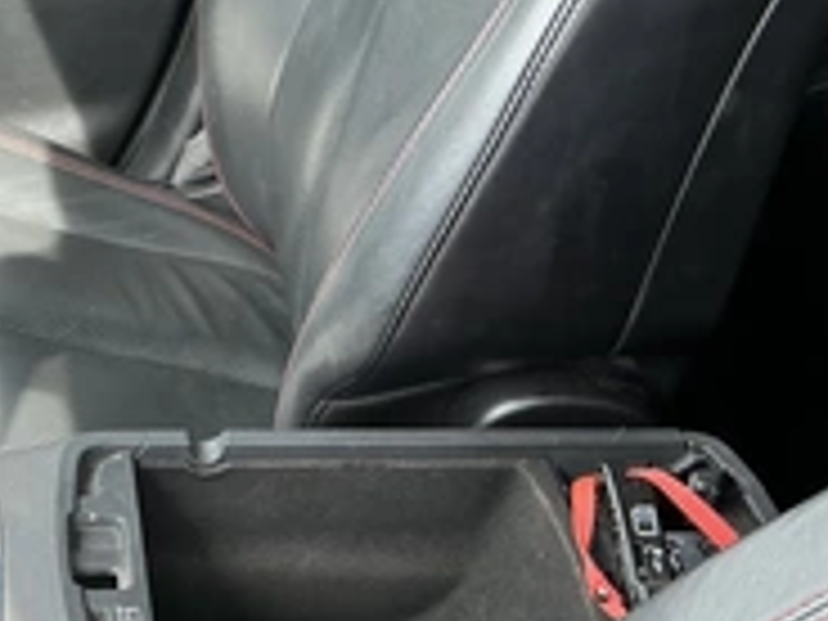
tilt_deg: -47.5
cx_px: -40
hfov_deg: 29.2
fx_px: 1459
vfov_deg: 23.4
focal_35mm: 61
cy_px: 562
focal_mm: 3
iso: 32
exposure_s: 1/122
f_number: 1.8
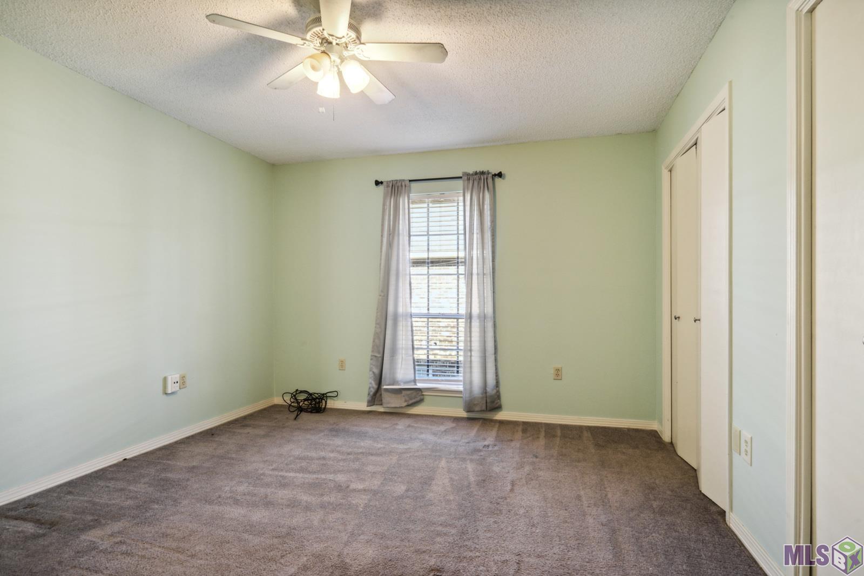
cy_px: 288
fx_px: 432
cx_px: 432
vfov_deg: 67.4
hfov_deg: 90.0
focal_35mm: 18
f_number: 11
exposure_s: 1/90
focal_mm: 18
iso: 800
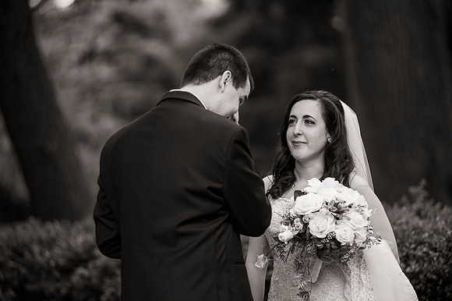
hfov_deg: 10.3
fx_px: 2510
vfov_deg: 6.9
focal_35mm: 200
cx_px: 226
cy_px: 150
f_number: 2.8
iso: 200
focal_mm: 200
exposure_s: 1/1000
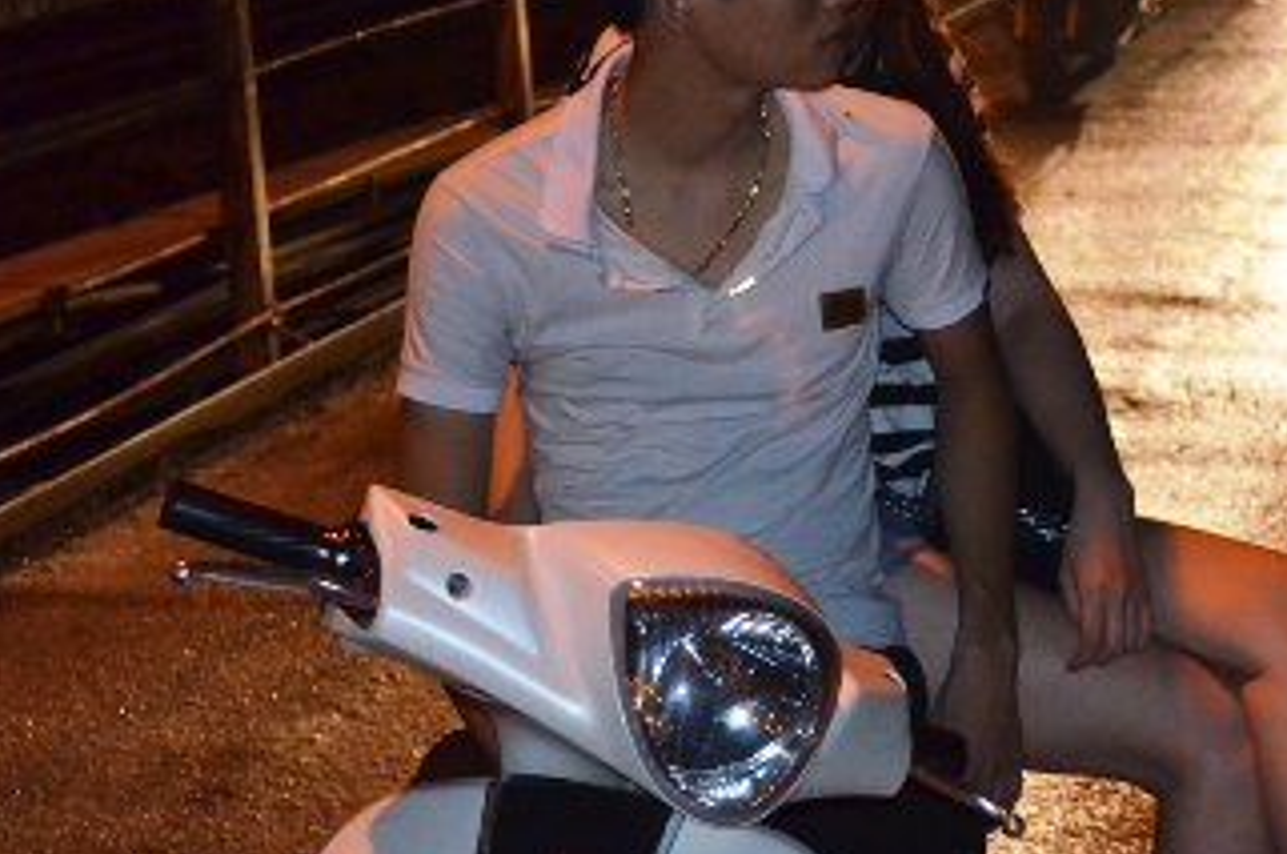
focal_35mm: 118
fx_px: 4212
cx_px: 1257
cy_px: 351
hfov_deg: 17.0
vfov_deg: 11.6
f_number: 5
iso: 3200
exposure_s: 1/60
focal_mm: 38
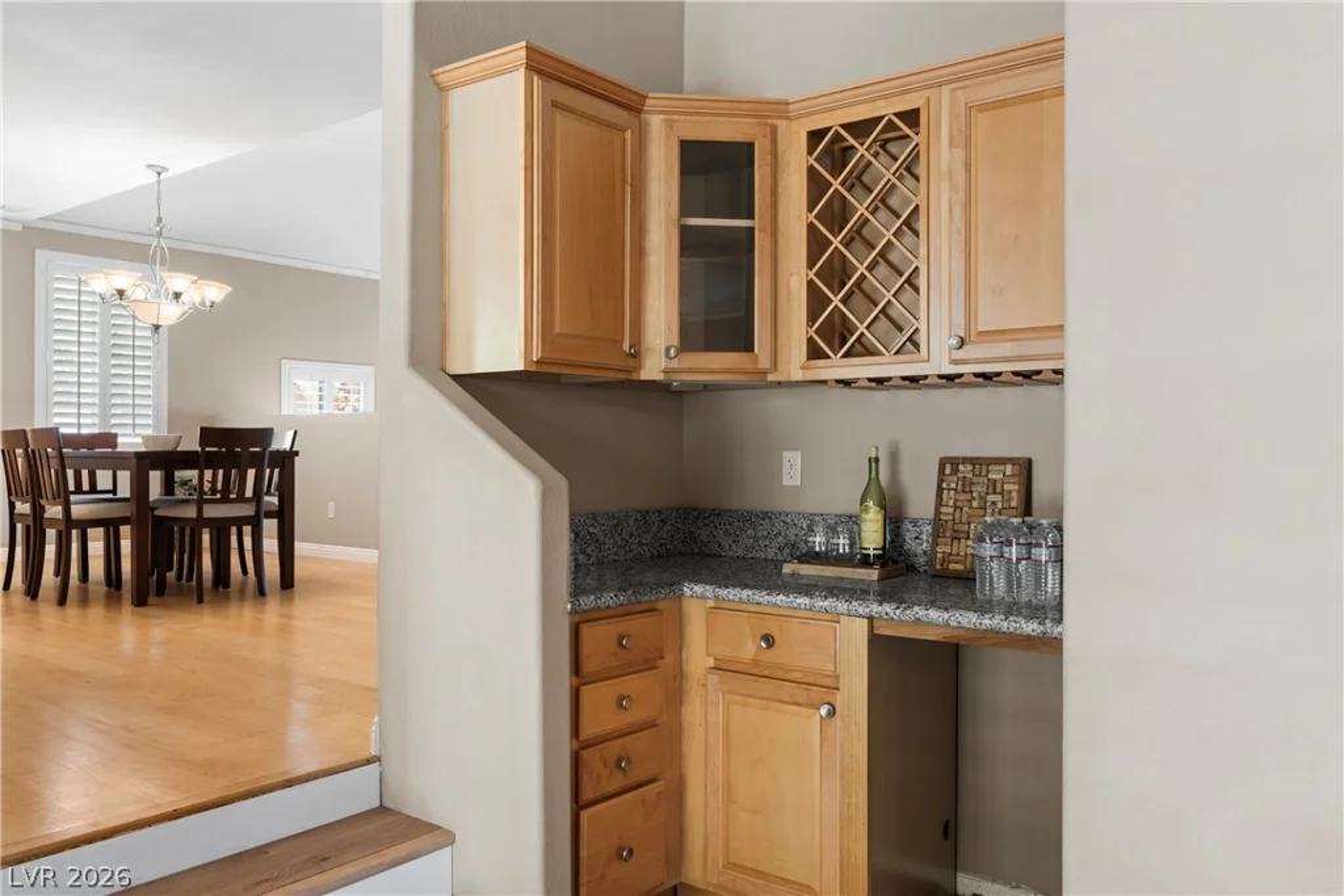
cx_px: 672
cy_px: 448
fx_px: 1045
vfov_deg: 46.4
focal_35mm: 28
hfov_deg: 65.5
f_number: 8
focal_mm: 28
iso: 400
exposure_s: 1/3
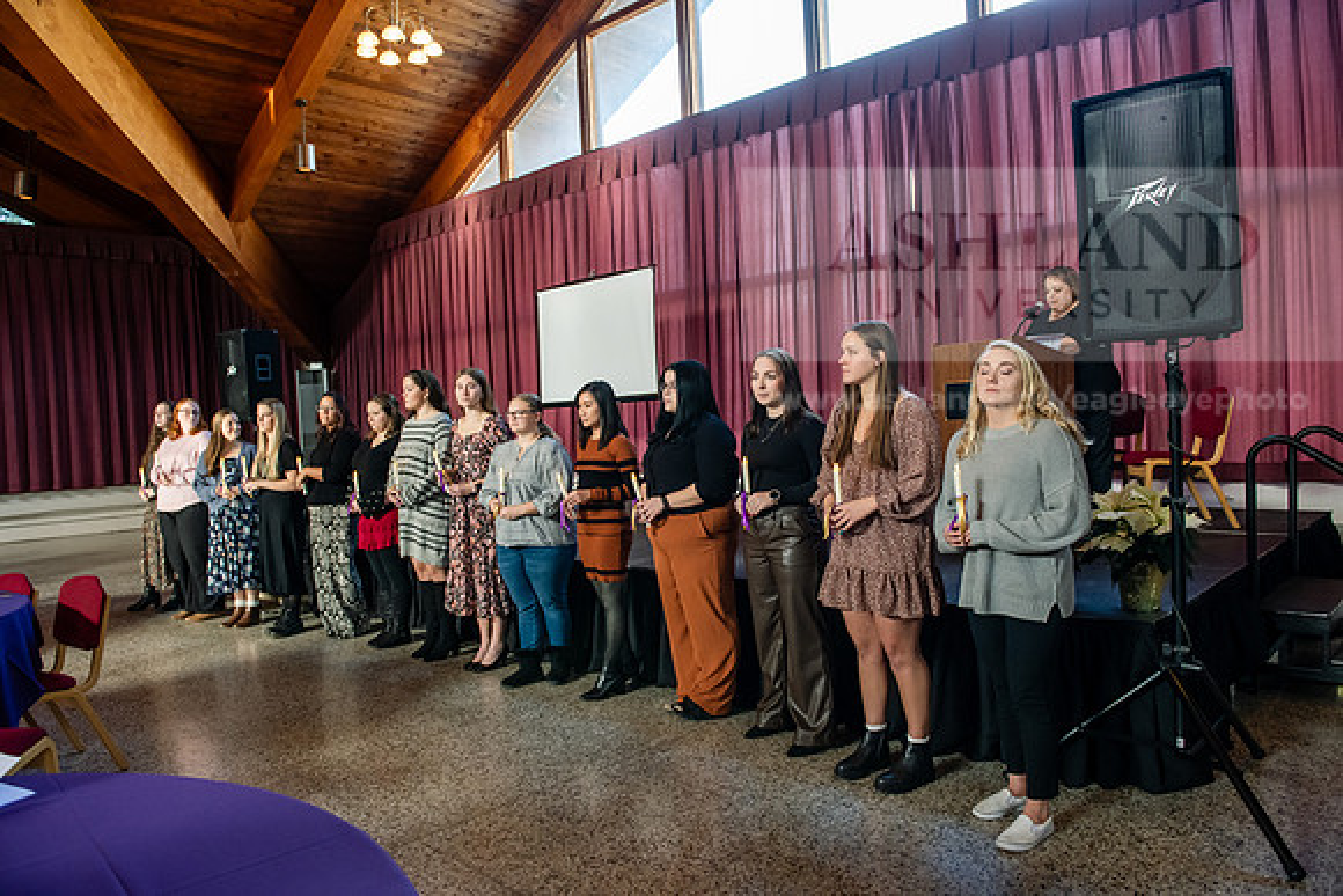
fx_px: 970
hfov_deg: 69.4
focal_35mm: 26
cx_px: 672
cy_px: 448
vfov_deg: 49.6
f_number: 4
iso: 2000
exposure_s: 1/200
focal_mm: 26
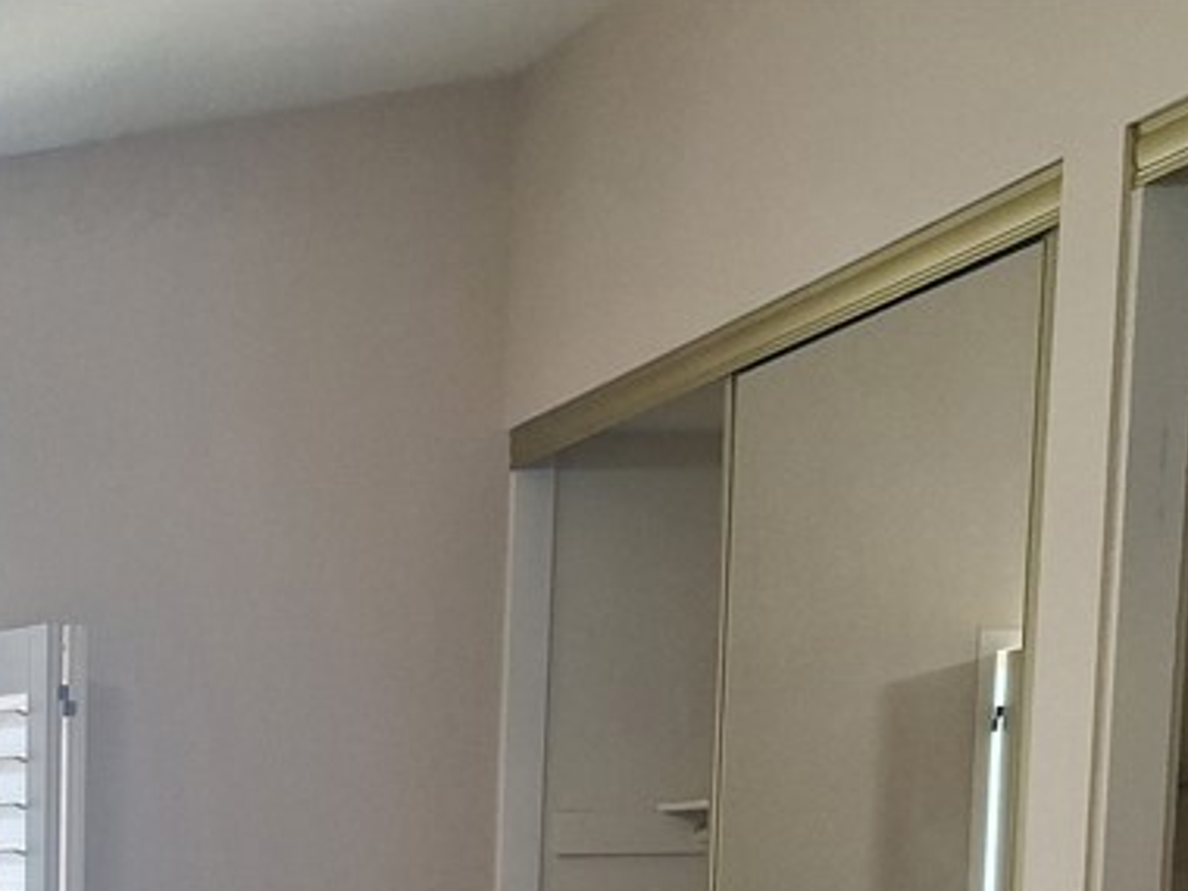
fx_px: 2128
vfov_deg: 21.2
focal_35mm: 62
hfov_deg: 27.4
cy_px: 1188
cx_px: -241
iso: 64
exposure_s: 1/120
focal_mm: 5.54
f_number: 1.8
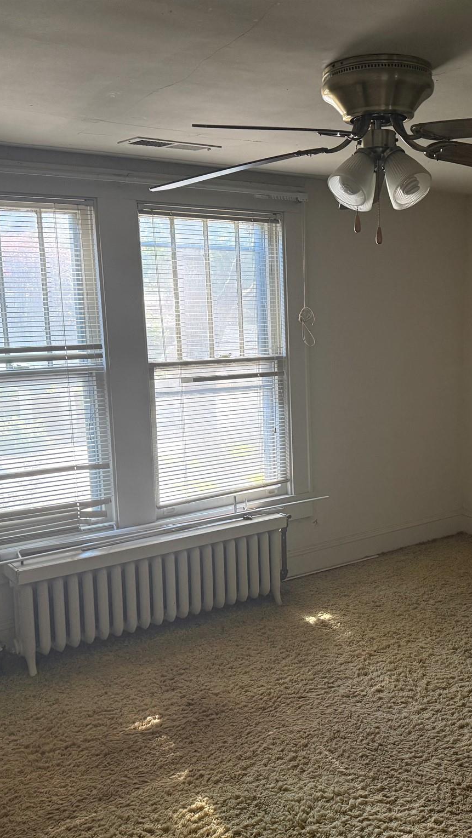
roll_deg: +0.3
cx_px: 357
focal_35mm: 35
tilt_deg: -9.0
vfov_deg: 56.6
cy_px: 418
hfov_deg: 33.0
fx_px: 778
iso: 250
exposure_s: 1/60
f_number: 1.78
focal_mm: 6.76
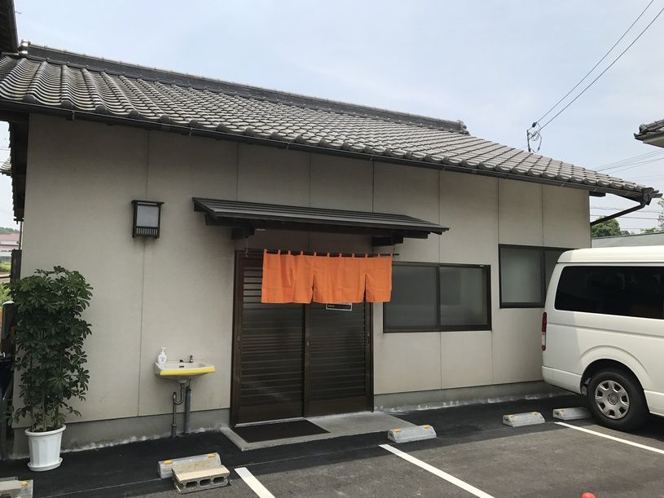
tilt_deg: +5.6
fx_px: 537
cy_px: 249
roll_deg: +1.2
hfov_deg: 63.5
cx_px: 332
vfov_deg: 49.7
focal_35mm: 28
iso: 20
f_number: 1.8
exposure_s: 1/2083
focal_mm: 3.99
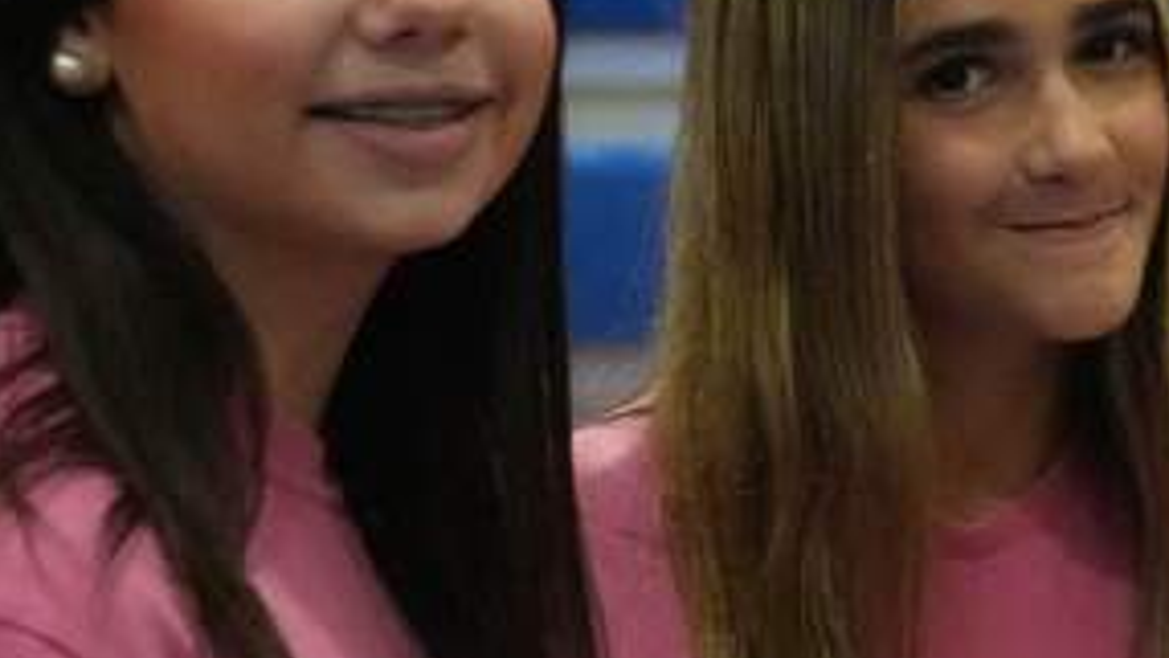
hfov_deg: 11.6
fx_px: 5457
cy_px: 877
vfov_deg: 6.8
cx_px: 1815
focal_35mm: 176
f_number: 2.8
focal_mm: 47
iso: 20000
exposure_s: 1/3200
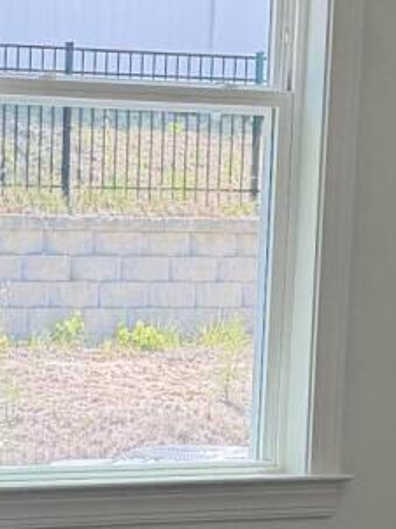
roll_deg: -1.1
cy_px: 571
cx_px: -172
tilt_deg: -7.5
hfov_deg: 9.1
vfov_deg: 12.2
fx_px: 2429
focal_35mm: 159
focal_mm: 6.76
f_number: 1.78
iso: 200
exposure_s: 1/221
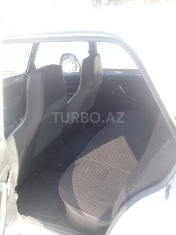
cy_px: 118
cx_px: 88
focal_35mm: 31
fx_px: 210
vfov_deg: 58.4
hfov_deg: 45.4
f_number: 2.2
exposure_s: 1/50
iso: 64
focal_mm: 3.3
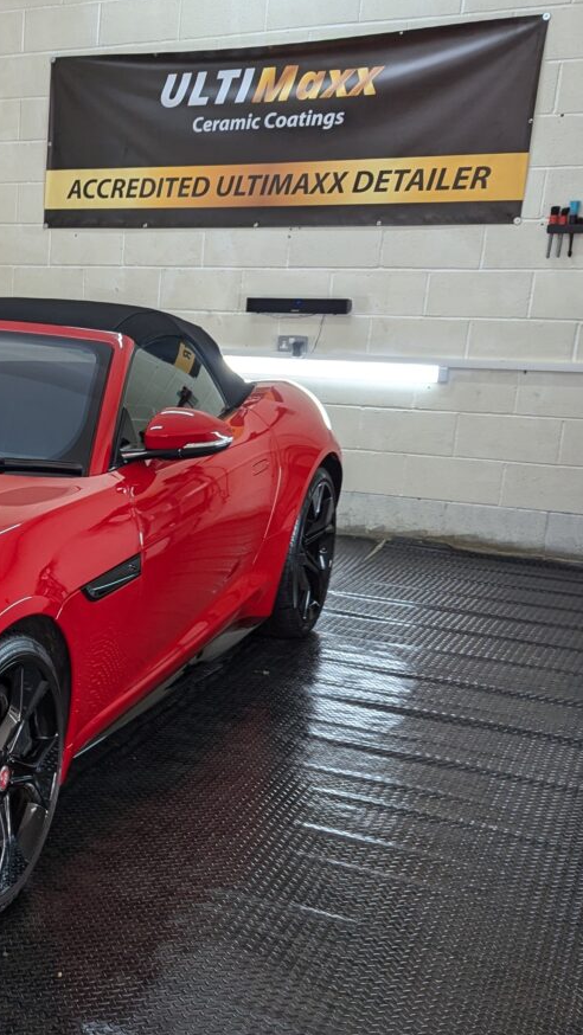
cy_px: 584
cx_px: -166
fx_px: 1263
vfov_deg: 44.5
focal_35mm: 46
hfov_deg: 23.2
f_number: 1.85
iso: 48
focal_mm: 6.81
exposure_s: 1/100
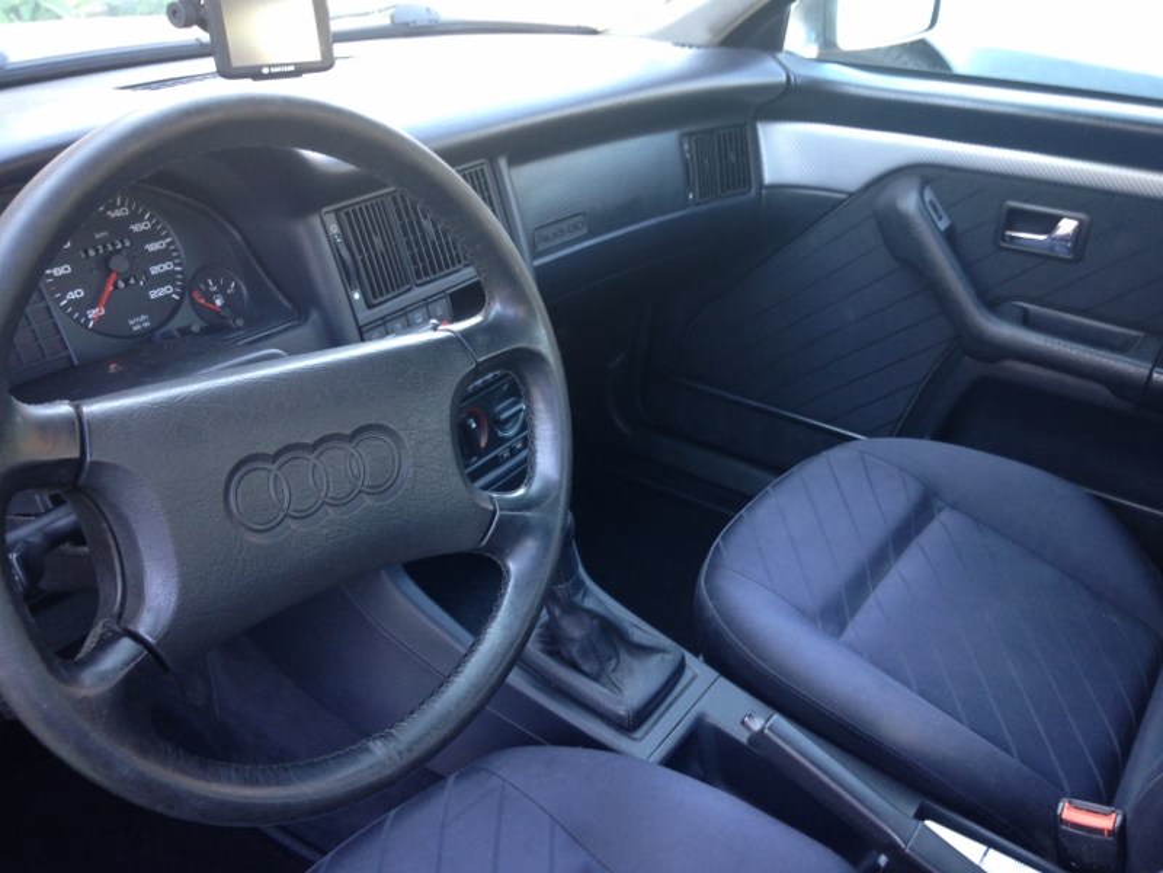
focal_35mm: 33
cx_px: 582
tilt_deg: -30.3
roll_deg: +1.5
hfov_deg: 55.4
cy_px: 436
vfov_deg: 42.9
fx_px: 1109
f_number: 2.4
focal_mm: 4.12
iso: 64
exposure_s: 1/20
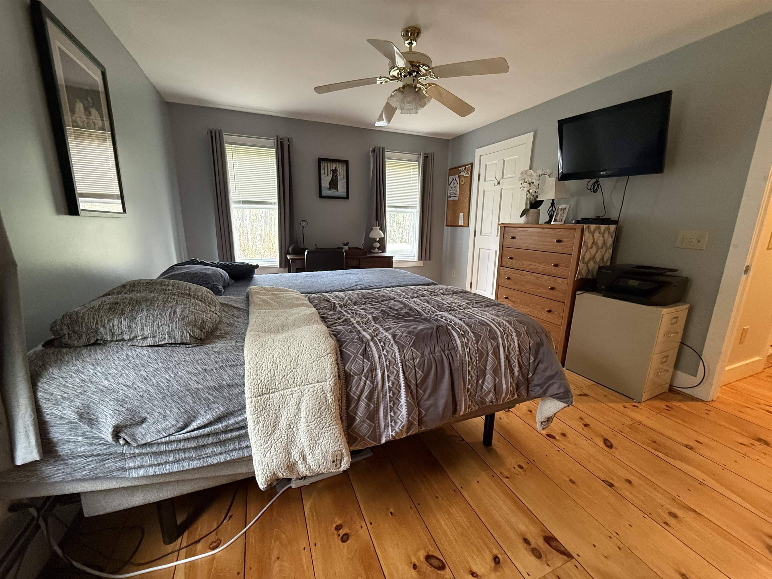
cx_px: 386
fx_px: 312
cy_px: 290
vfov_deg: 85.7
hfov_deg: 102.1
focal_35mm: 14
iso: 400
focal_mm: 2.22
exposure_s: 1/60
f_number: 2.2
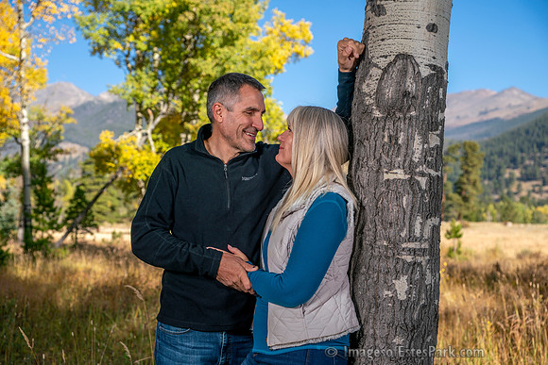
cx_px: 274
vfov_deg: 27.0
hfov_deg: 39.6
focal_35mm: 50
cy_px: 182
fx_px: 761
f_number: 4.5
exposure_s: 1/640
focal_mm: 50
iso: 160
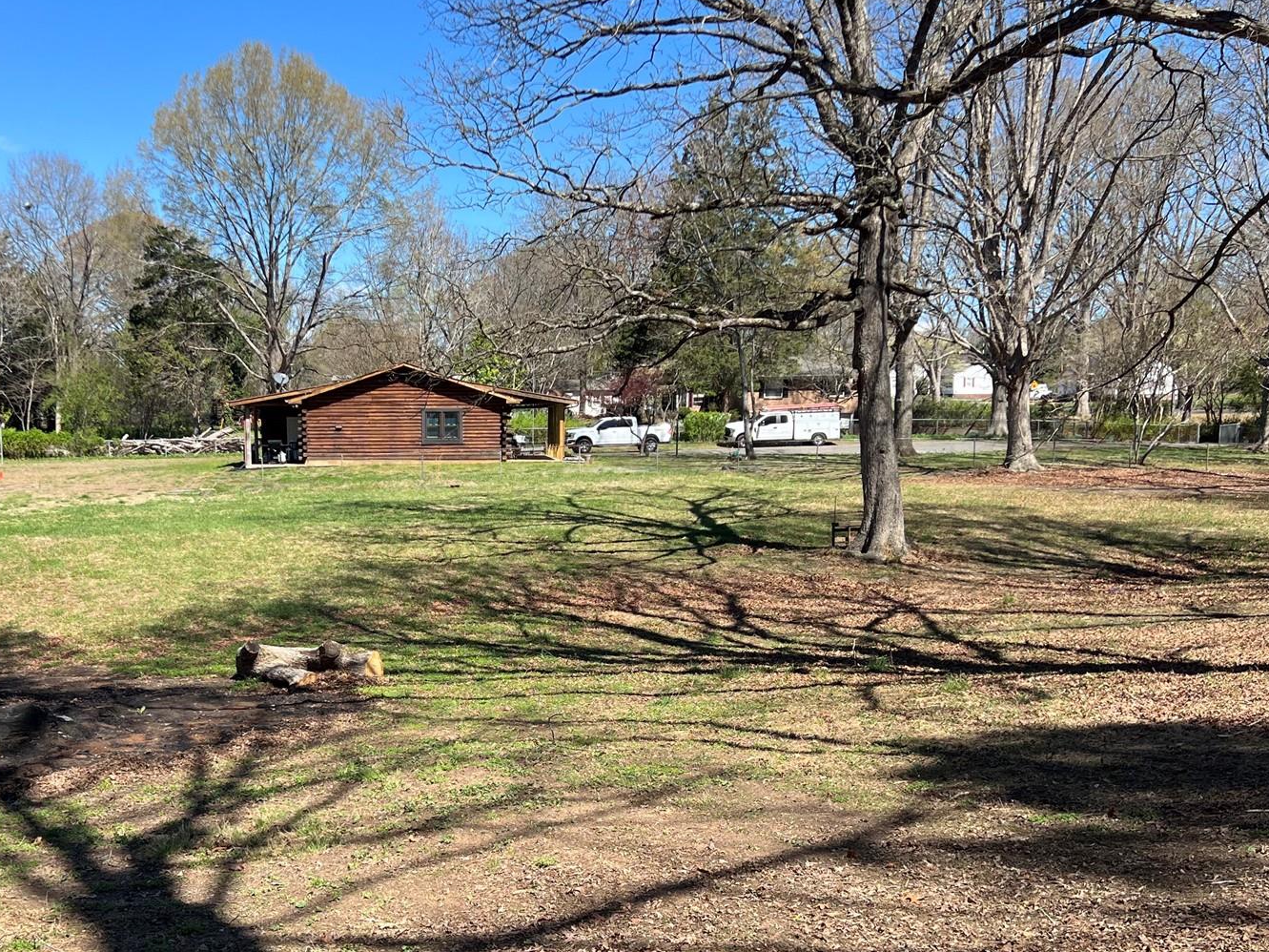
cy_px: 617
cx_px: 464
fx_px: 1466
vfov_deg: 35.7
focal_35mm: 40
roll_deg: +1.2
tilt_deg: -6.9
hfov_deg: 46.3
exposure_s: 1/2208
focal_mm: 5.7
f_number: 1.5
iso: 50
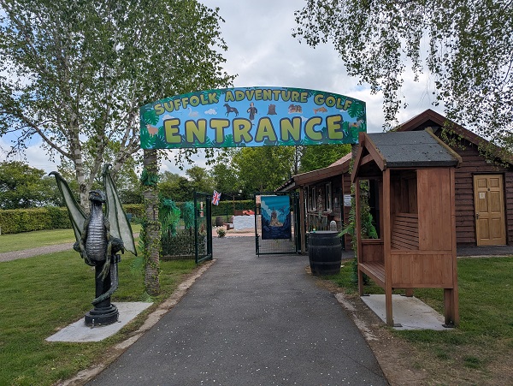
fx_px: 356
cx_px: 256
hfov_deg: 71.6
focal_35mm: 24
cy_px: 193
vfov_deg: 56.9
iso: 46
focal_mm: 6.81
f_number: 1.85
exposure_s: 1/2410
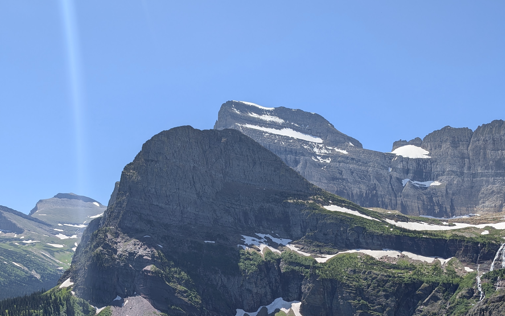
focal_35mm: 34
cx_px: 252
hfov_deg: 56.7
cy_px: 314
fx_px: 468
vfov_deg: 34.1
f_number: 1.68
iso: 18
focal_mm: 6.9
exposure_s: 1/845
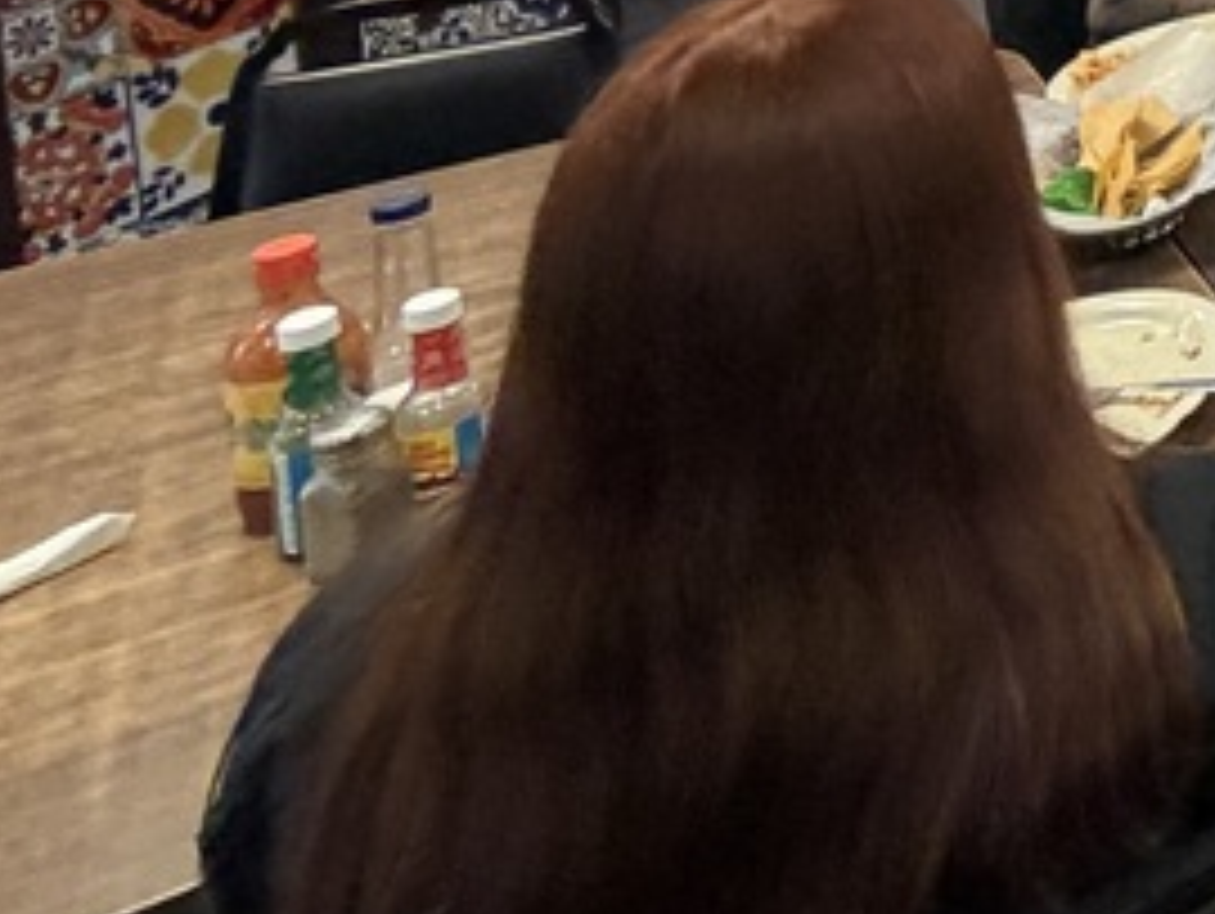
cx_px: 2196
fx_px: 1862
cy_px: -504
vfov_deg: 22.1
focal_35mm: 53
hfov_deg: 21.9
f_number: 2.2
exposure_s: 1/60
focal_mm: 2.22
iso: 400
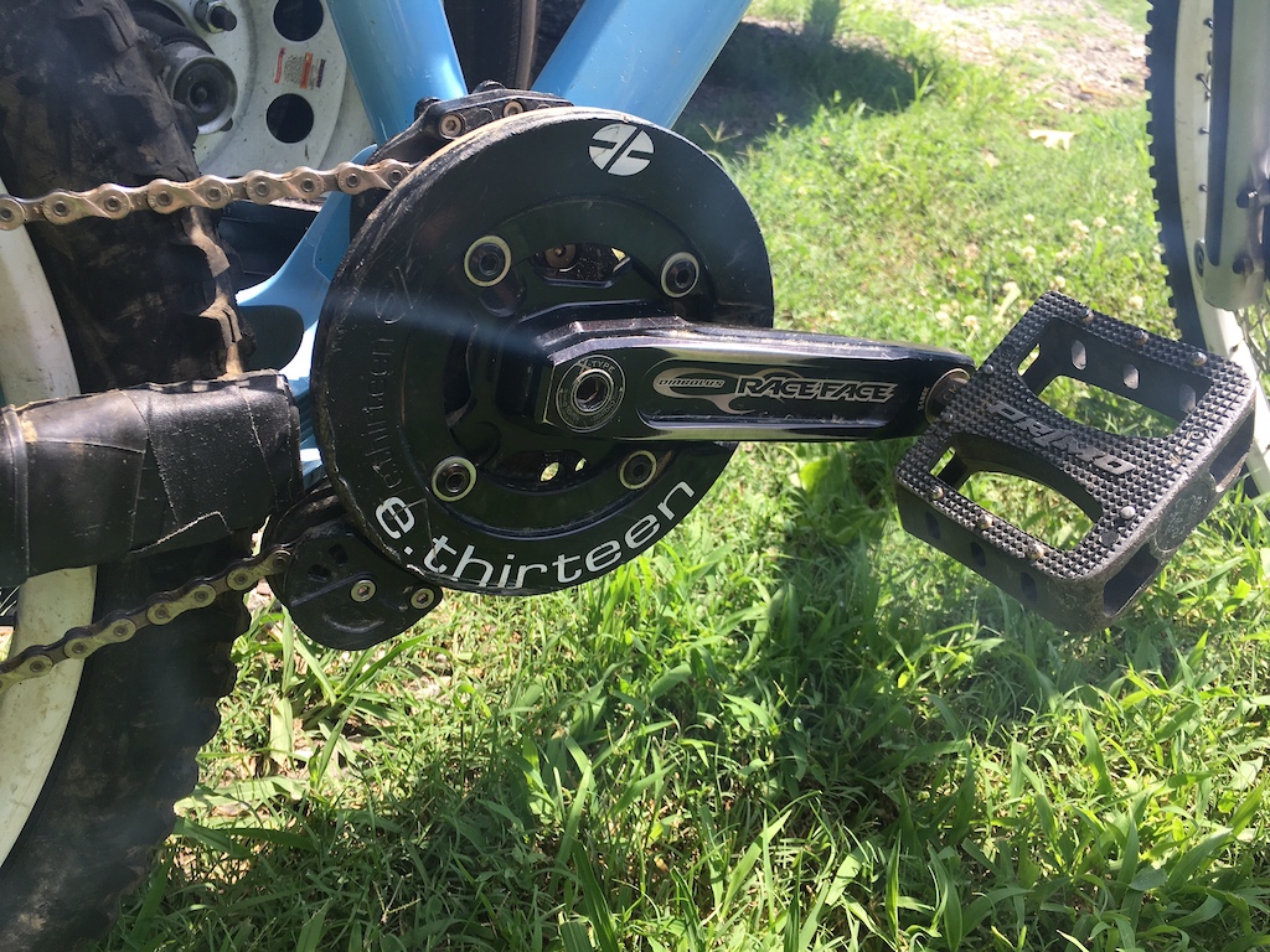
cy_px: 476
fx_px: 1064
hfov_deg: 61.7
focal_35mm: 29
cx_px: 635
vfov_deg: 48.2
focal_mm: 4.15
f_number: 2.2
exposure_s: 1/413
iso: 25
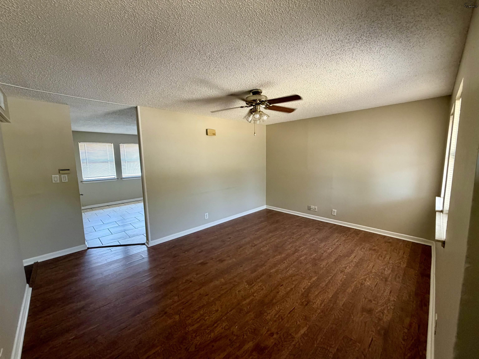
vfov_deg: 85.7
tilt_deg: -7.0
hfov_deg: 102.1
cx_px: 240
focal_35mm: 14
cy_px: 180
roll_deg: +1.3
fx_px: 194
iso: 320
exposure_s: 1/114
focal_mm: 2.22
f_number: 2.2
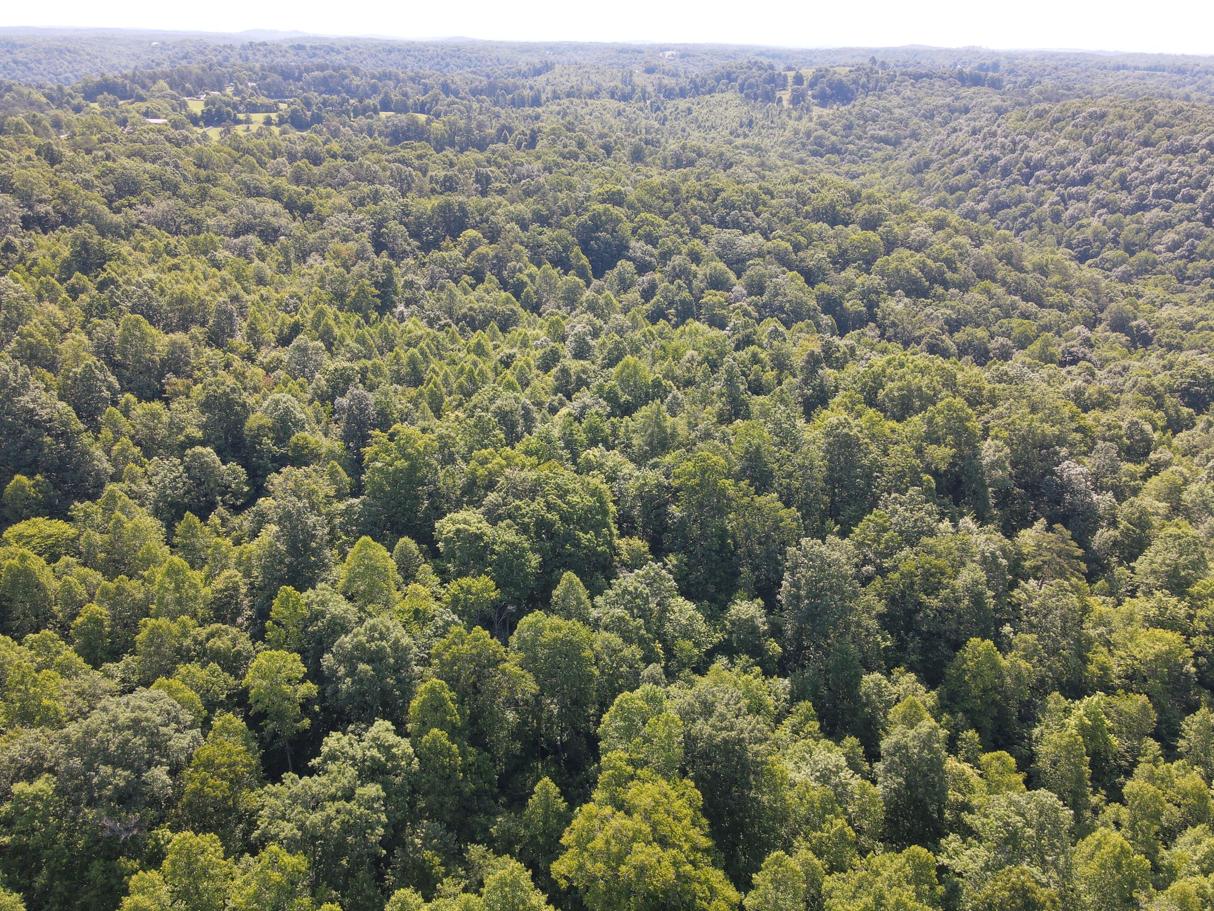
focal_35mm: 24
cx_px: 607
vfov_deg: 56.8
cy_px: 456
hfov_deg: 71.6
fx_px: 842
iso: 110
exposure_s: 1/15
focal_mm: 4.5
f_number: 2.8
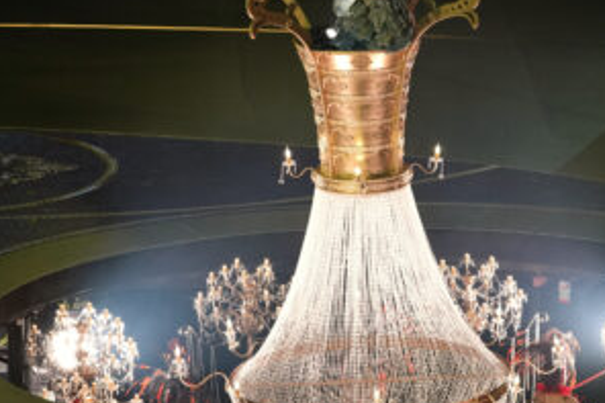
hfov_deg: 5.8
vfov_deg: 3.9
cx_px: 533
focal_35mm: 356
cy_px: 55
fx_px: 5979
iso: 1250
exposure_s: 1/500
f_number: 2.8
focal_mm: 137
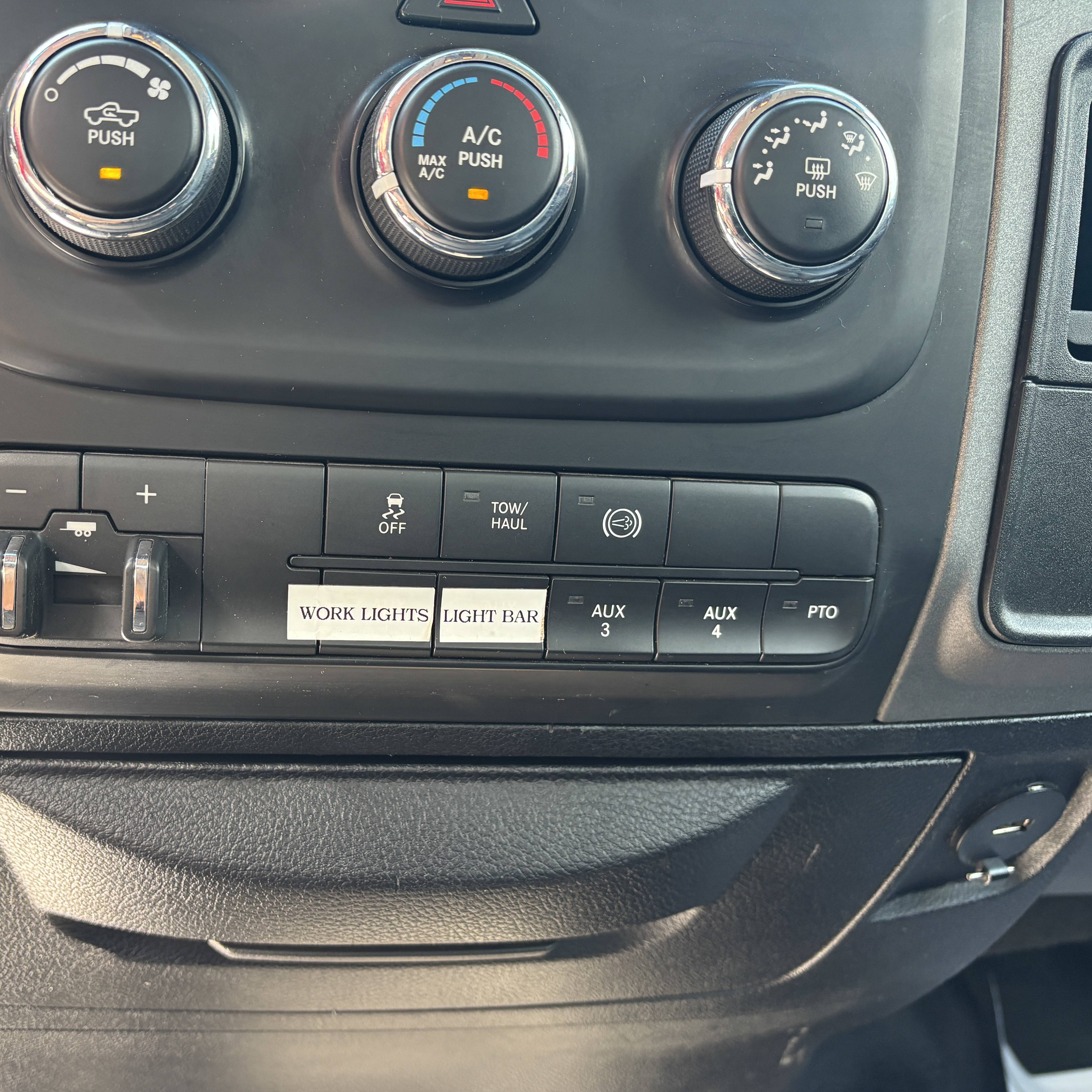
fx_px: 1106
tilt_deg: -11.4
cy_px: 548
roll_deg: -2.6
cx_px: 401
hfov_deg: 51.9
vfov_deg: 52.5
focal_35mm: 31
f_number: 1.6
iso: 125
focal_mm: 5.96
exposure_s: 1/75
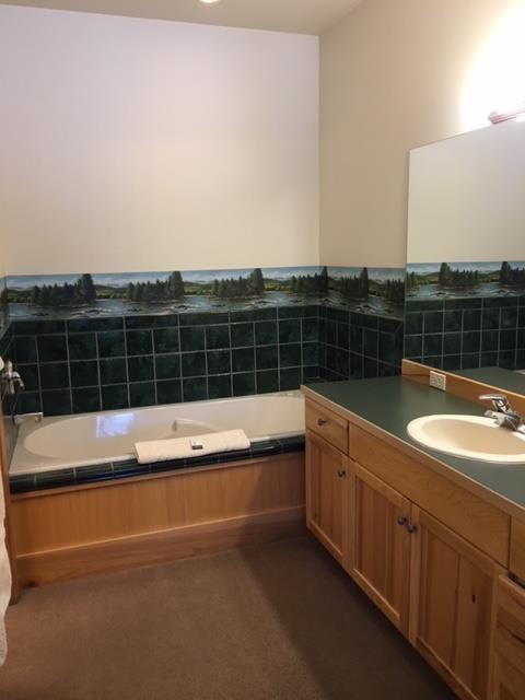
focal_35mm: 29
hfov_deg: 48.2
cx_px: 262
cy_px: 350
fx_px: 586
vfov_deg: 61.7
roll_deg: +1.0
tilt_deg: -10.0
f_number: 2.2
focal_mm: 4.15
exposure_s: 1/30
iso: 100
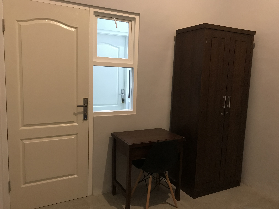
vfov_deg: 49.7
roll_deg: -1.8
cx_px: 140
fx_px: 226
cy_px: 104
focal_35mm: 28
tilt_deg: -6.2
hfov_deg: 63.4
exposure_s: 1/8
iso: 80
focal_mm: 3.99
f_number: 1.8
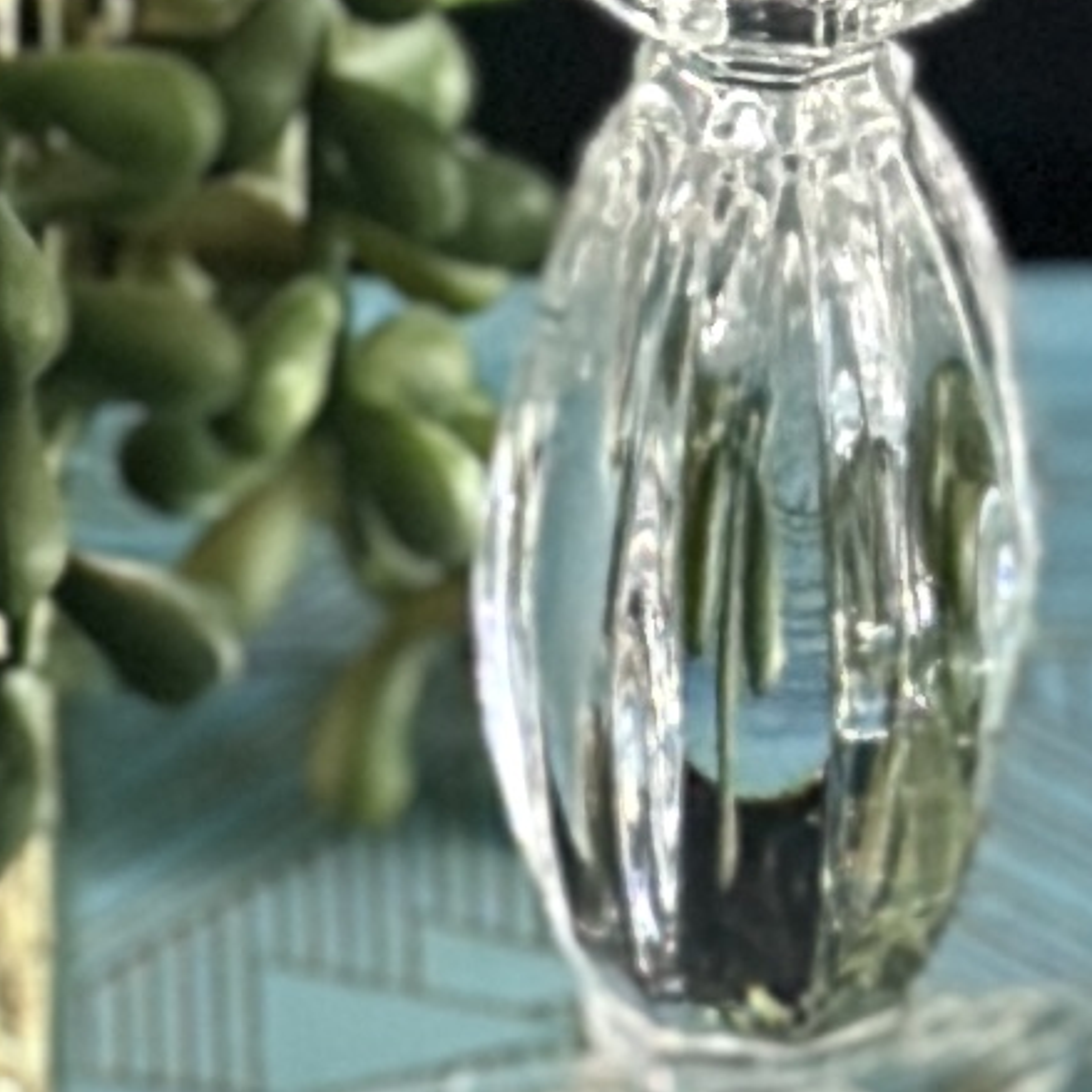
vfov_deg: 4.4
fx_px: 13919
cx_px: 500
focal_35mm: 390
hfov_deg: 4.5
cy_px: -1311
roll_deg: -1.3
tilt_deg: -26.3
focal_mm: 6.86
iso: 400
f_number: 1.78
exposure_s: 1/40
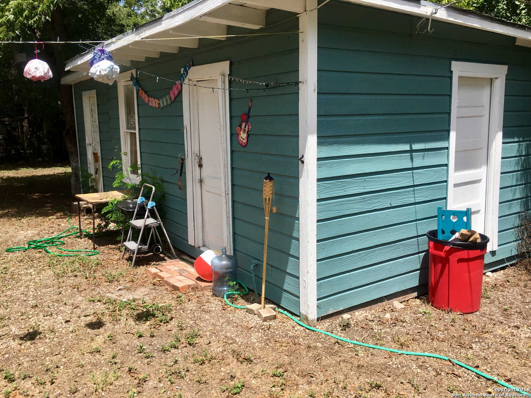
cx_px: 266
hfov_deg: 61.7
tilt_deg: -8.3
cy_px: 199
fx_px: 445
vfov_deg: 48.2
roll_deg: +1.5
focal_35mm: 29
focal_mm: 4.15
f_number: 2.2
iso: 25
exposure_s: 1/1183
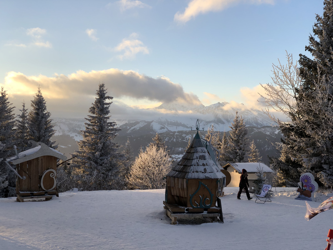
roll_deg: -0.3
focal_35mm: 52
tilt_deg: -0.2
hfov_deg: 36.8
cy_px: 125
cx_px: 166
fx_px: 500
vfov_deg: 28.0
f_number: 2.4
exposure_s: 1/607
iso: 16
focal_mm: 6
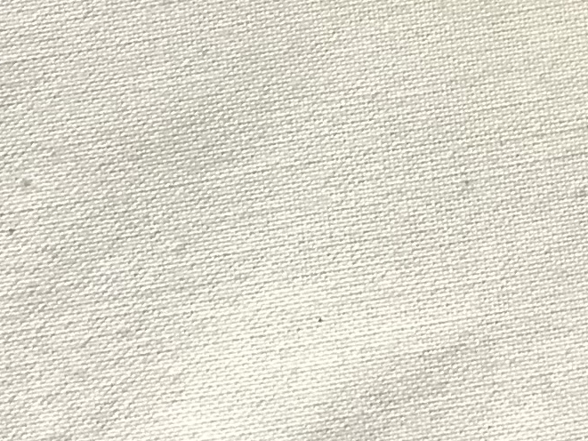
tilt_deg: -84.7
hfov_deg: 12.3
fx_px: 2599
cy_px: -606
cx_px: 864
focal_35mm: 153
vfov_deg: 8.8
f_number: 2.4
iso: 80
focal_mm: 3.3
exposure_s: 1/50
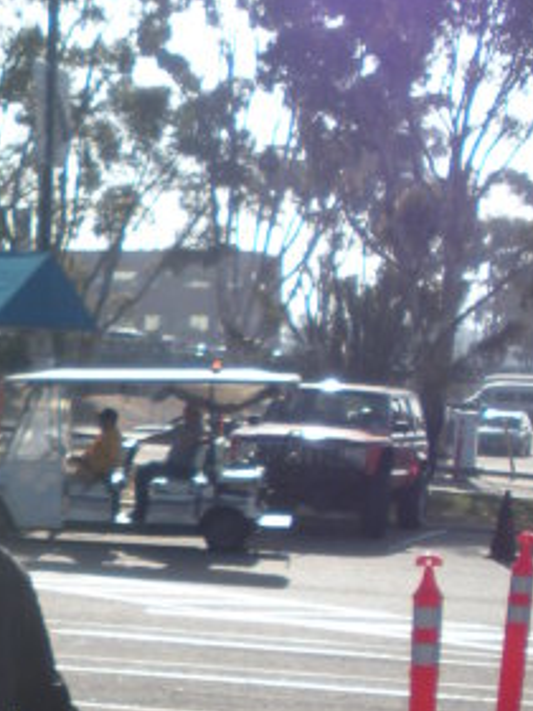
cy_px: 752
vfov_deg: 14.1
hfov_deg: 10.5
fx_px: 2813
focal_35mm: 137
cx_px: -244
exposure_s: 1/686
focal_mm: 6.3
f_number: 3.5
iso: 64
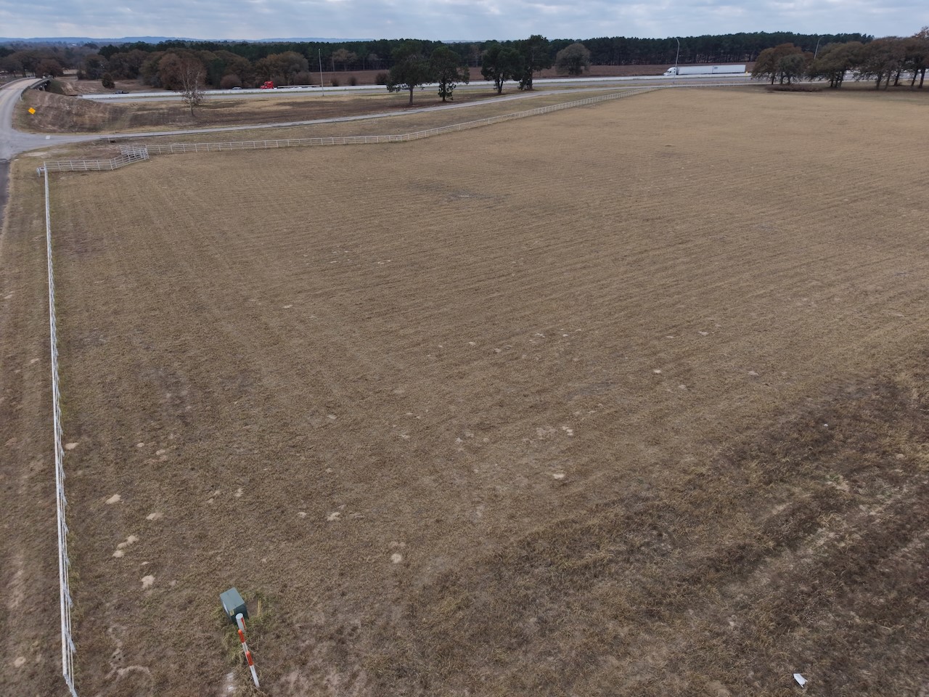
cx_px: 464
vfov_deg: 56.8
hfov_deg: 71.6
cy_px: 348
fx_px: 644
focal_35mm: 24
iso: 240
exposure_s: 1/3200
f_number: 1.8
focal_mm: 8.67
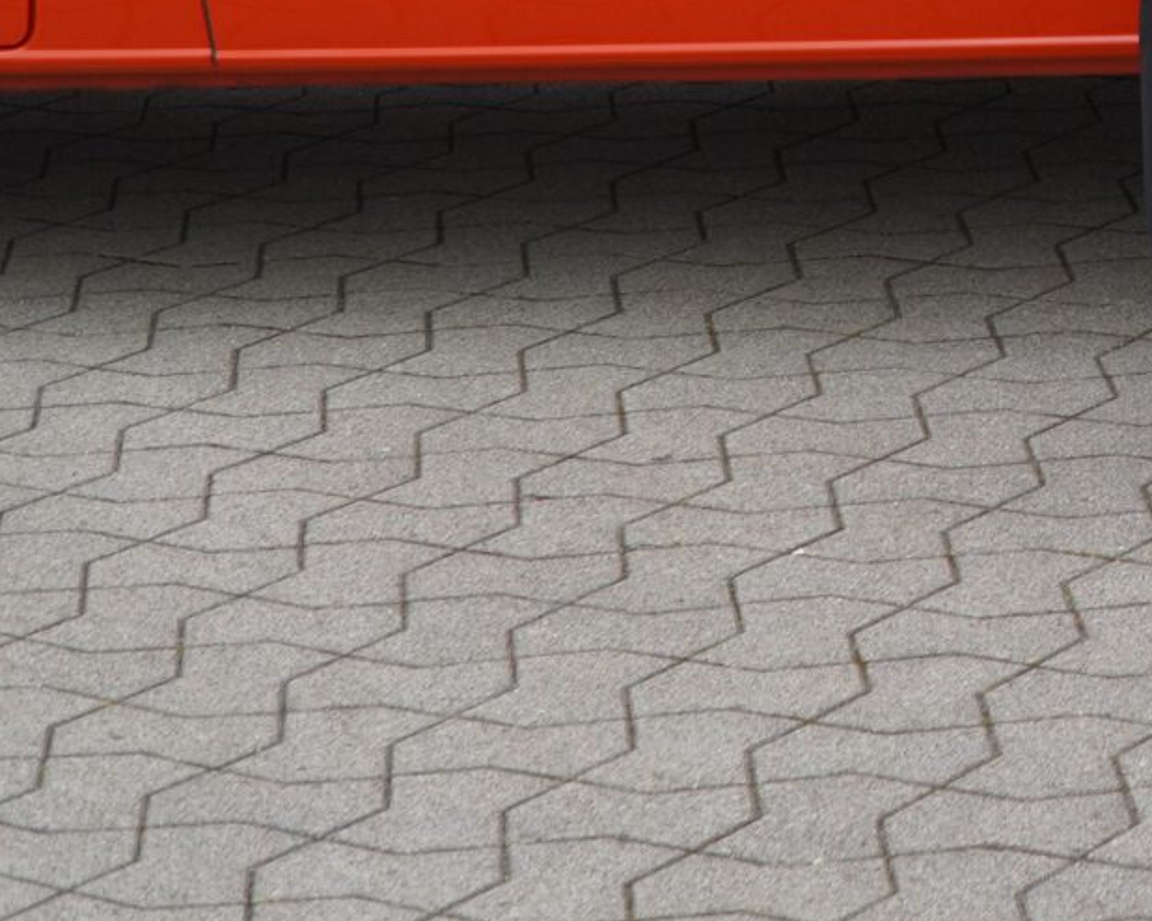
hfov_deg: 12.5
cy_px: -596
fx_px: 4772
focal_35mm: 140
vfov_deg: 10.5
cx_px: 2116
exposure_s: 1/320
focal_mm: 24
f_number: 4.5
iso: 100
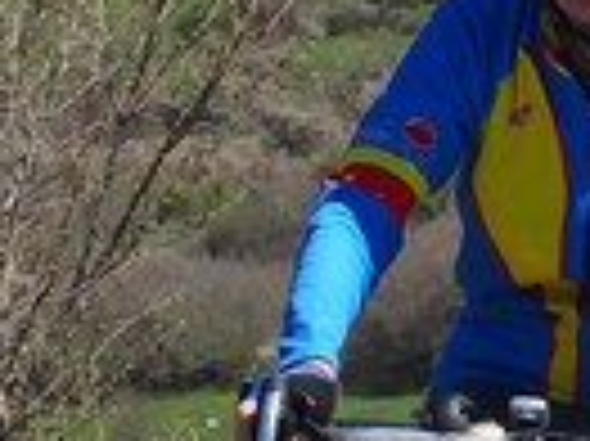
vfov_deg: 2.4
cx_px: 982
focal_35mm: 607
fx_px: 10336
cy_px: 207
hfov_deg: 3.3
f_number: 4.5
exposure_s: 1/640
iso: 100
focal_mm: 26.2
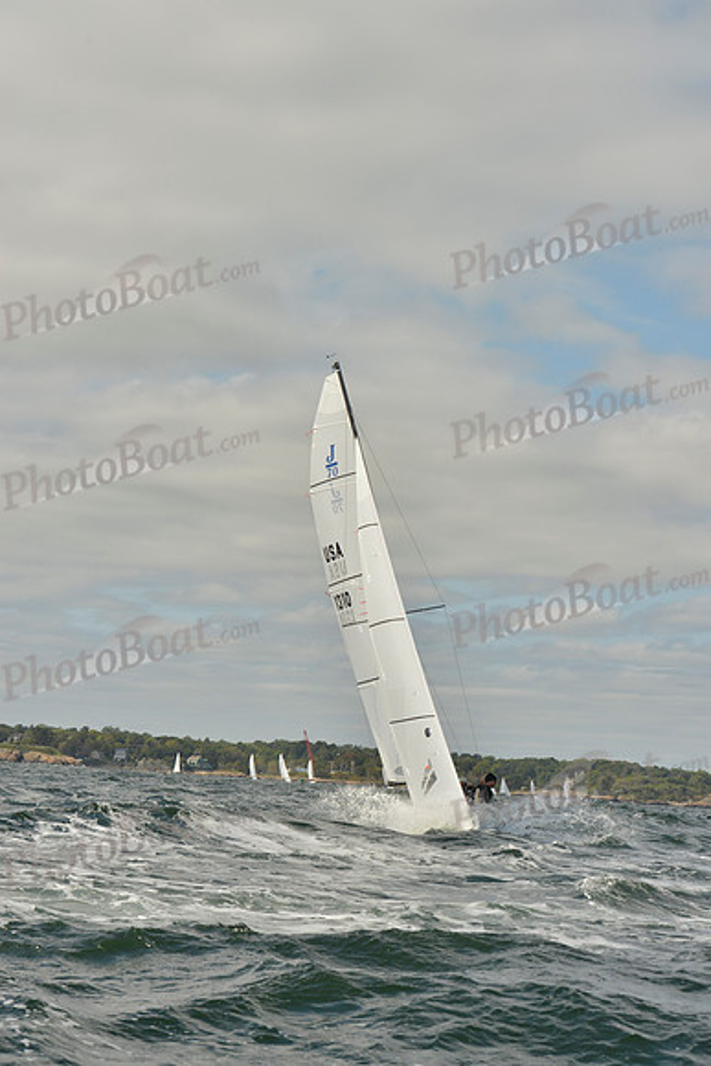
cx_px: 356
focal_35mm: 70
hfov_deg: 19.5
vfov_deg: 28.8
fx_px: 2072
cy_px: 533
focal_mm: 70
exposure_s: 1/1600
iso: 400
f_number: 9
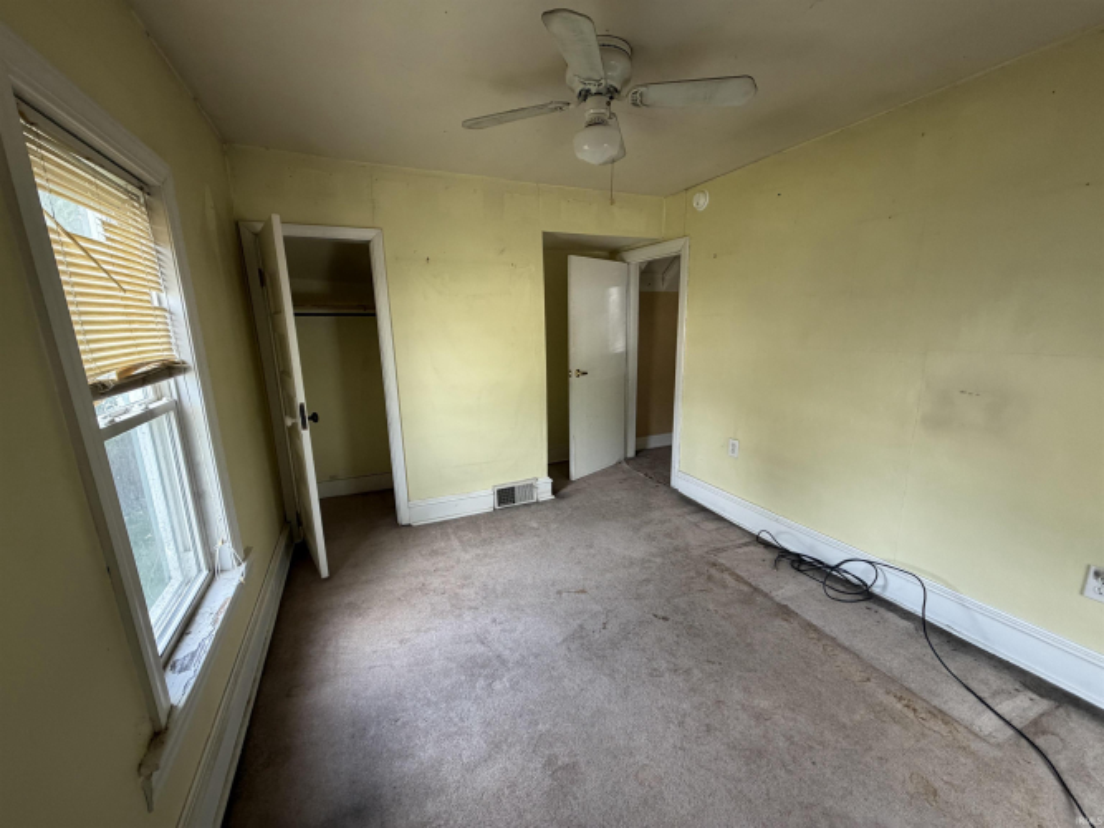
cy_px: 414
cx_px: 552
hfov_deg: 102.1
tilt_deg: -11.6
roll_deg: +1.3
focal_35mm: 14
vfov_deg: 85.7
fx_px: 446
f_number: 2.2
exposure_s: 1/121
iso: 250
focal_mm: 2.22
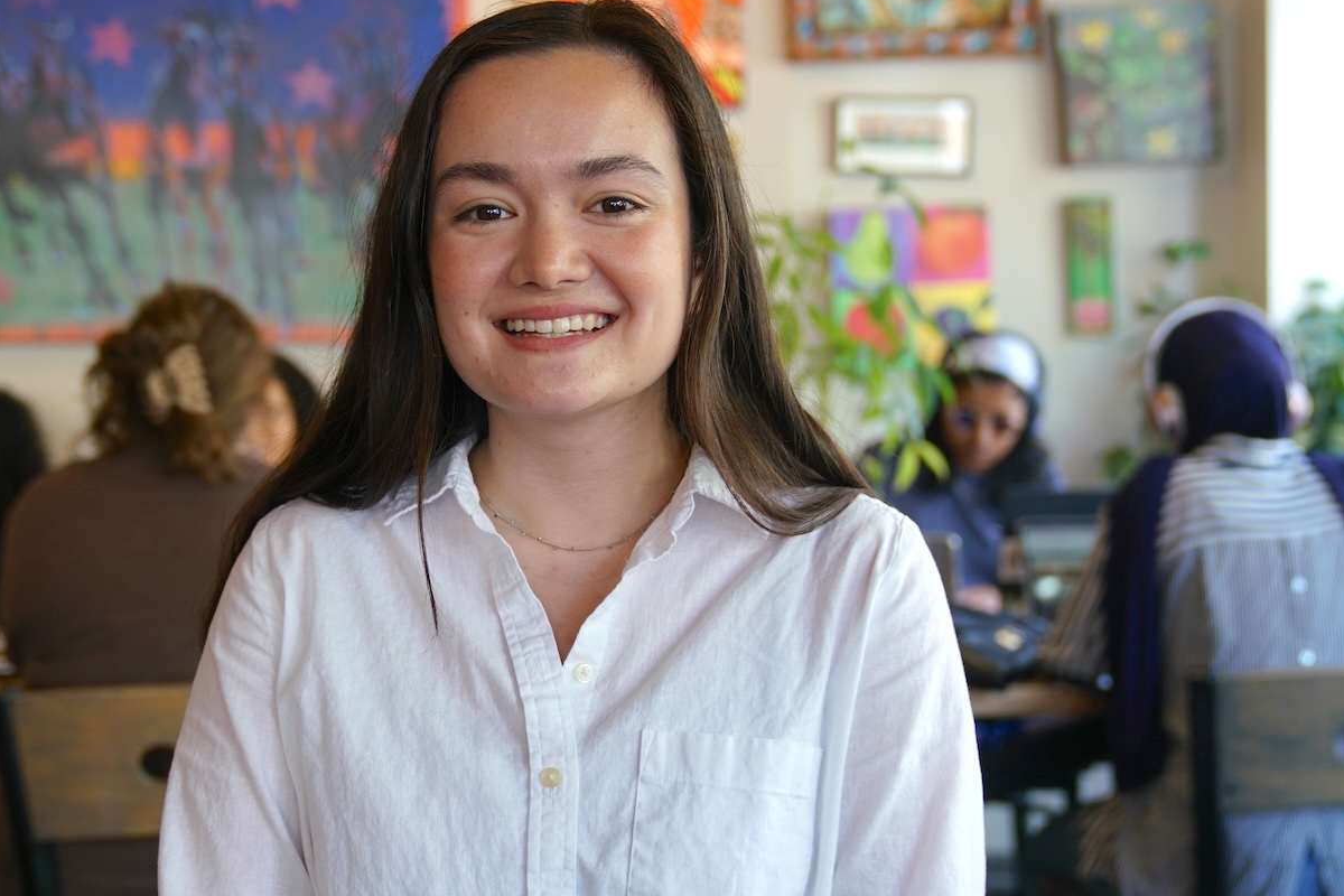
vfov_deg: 24.6
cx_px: 579
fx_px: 2053
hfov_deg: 36.2
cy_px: 389
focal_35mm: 55
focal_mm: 33
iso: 200
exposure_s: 1/60
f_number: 2.8
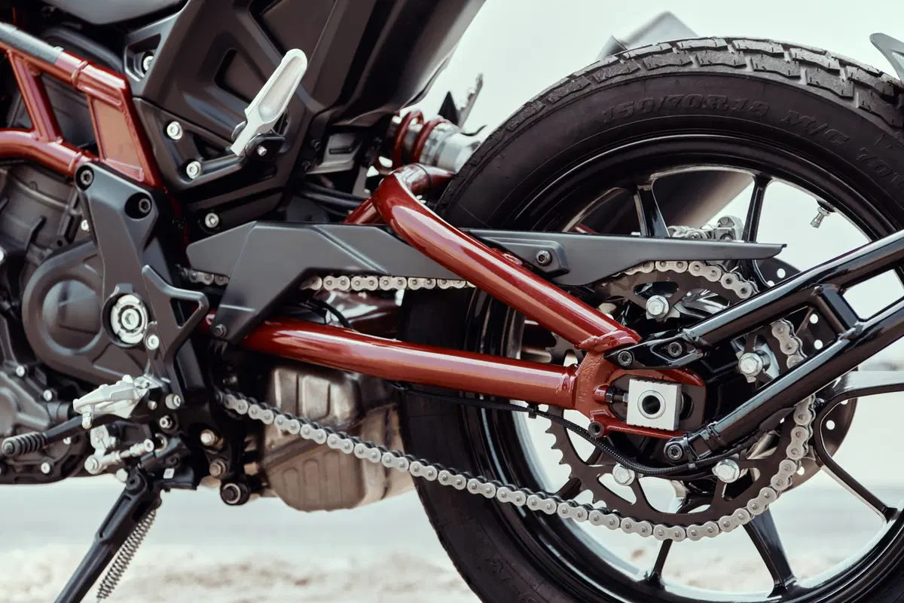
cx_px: 452
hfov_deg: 28.8
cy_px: 302
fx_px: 1758
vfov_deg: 19.5
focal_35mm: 70
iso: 64
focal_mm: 70
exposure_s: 1/160
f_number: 4.5
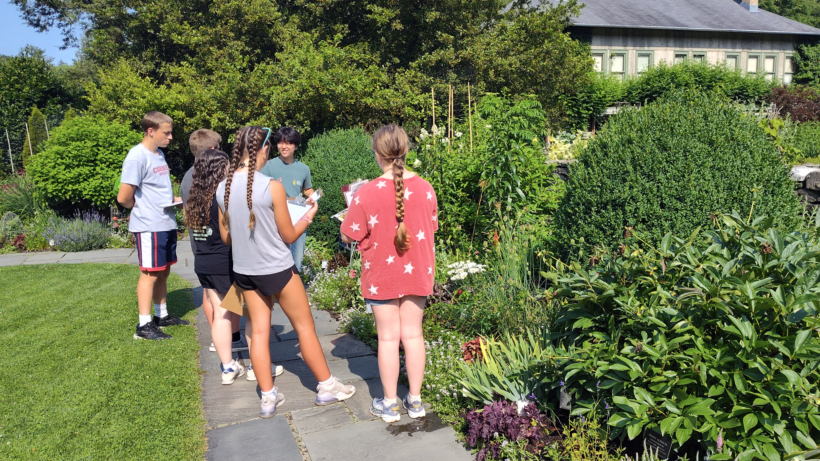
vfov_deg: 44.4
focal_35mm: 26
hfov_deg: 71.9
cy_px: 250
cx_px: 410
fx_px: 565
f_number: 1.8
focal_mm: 5.56
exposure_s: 1/1139
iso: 100
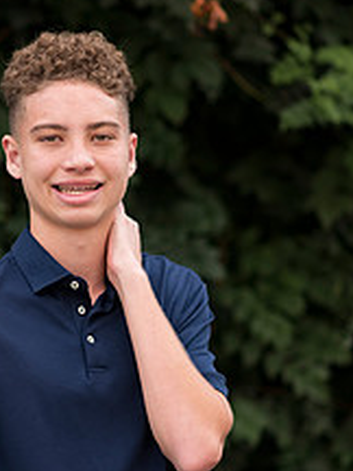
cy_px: 318
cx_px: 74
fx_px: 2311
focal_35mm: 170
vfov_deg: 11.6
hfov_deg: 8.7
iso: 100
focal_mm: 85
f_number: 2
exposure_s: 1/640
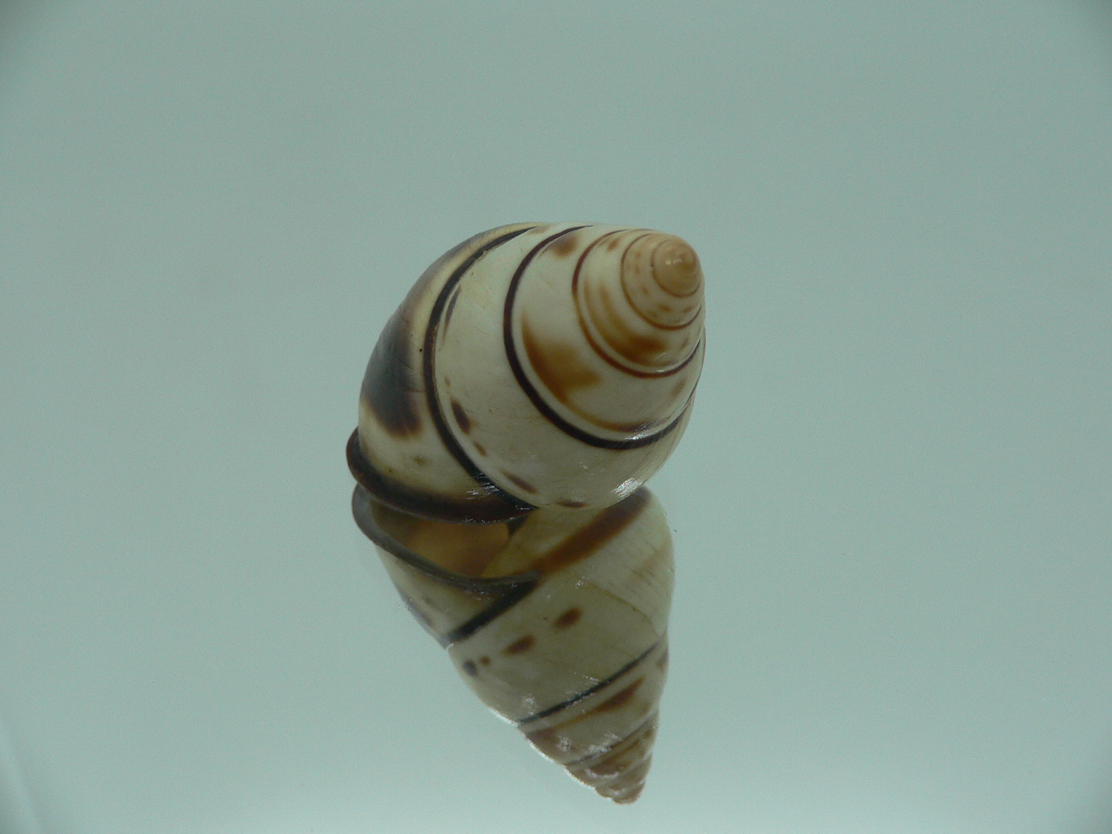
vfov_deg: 39.7
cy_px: 407
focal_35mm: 36
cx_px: 554
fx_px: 1156
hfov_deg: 51.4
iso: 100
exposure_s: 1/60
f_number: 2.8
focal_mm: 4.6
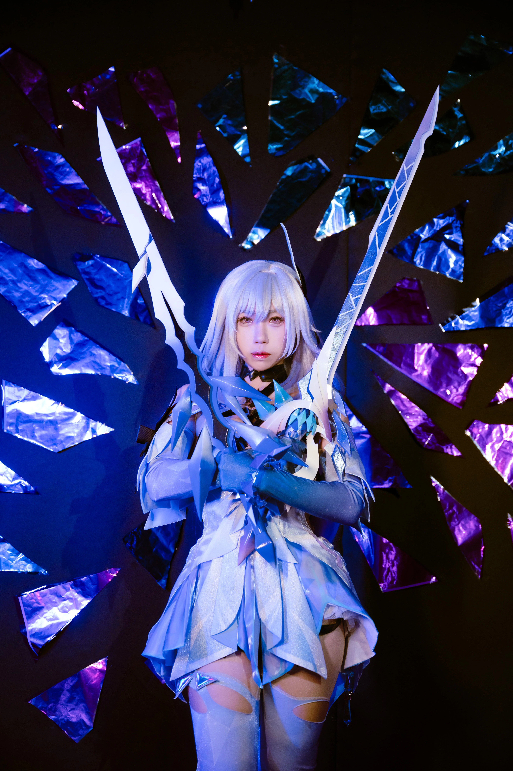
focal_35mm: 46
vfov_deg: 42.8
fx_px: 985
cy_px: 386
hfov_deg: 29.2
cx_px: 256
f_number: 2.8
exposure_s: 1/250
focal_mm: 46
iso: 1250
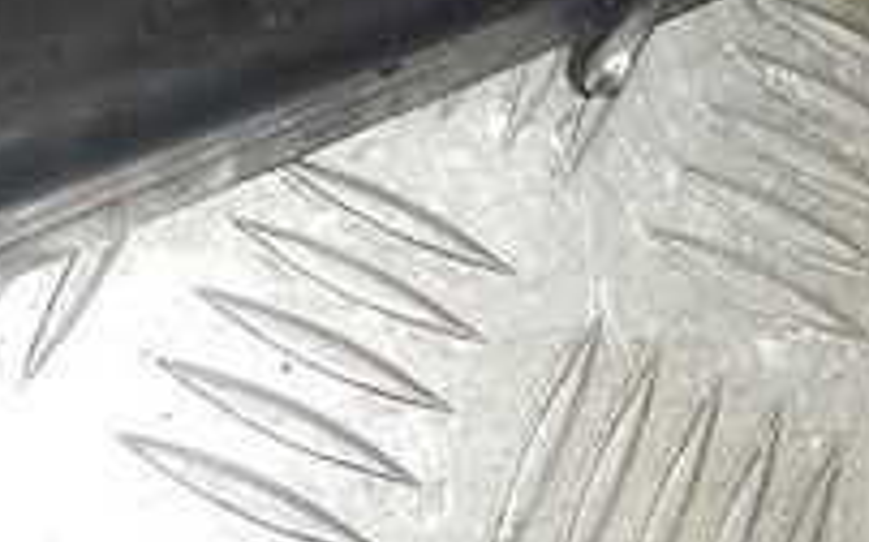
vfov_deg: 12.7
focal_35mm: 94
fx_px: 2225
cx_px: 757
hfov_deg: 21.7
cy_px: -413
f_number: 3.9
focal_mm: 5
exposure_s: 1/30
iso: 200
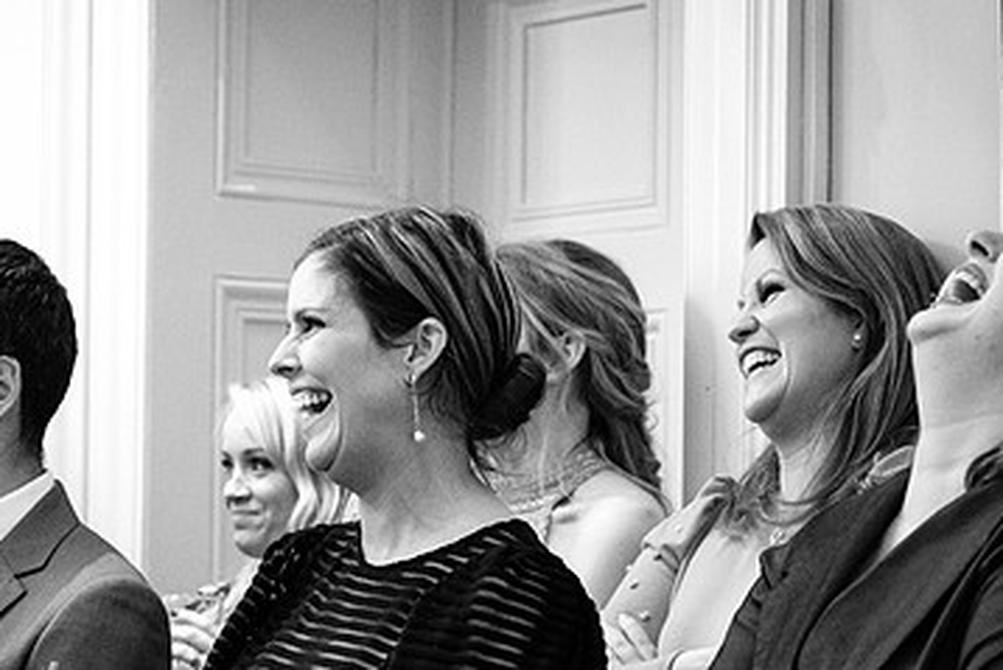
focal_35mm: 115
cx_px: 286
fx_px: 3205
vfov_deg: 11.9
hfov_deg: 17.7
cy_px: 475
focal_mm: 47
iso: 3200
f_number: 2.8
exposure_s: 1/160
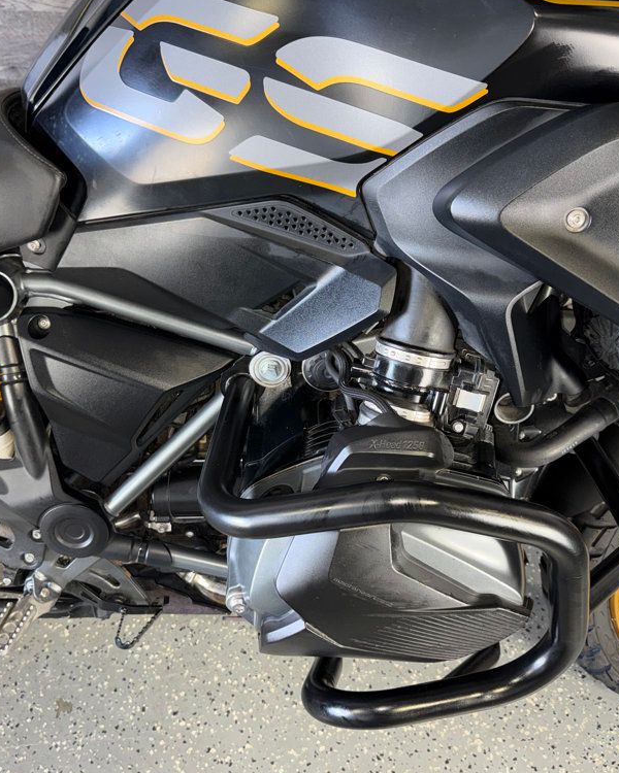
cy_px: 385
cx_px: 287
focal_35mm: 32
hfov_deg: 45.8
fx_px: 733
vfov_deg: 55.7
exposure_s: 1/17
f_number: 1.78
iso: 64
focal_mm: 6.76
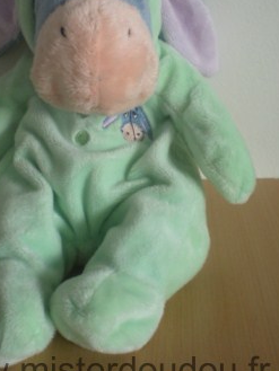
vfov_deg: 31.7
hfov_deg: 24.3
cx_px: 99
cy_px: 99
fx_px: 644
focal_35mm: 60
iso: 200
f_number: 3.1
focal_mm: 6.3
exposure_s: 1/31
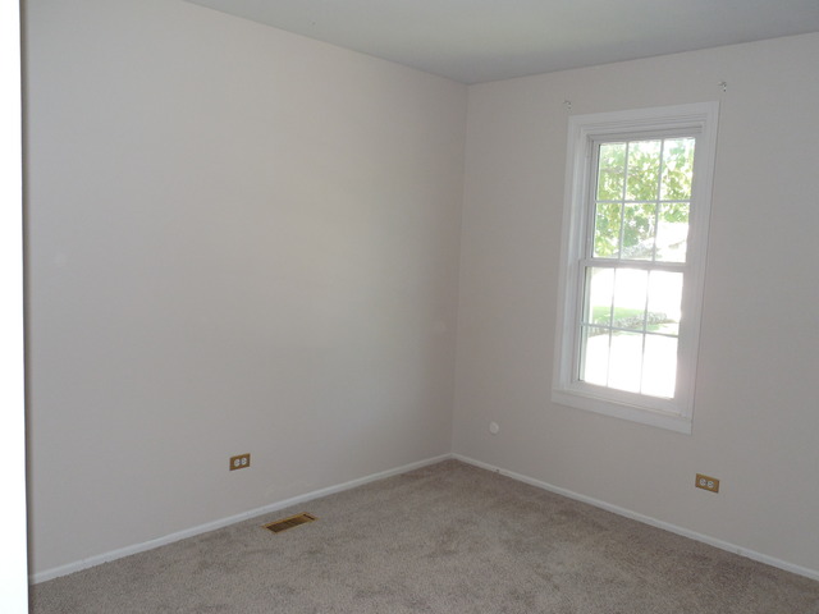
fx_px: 662
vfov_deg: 49.7
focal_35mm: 28
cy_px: 307
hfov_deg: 63.4
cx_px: 410
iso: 200
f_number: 3.5
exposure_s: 1/25
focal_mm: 5
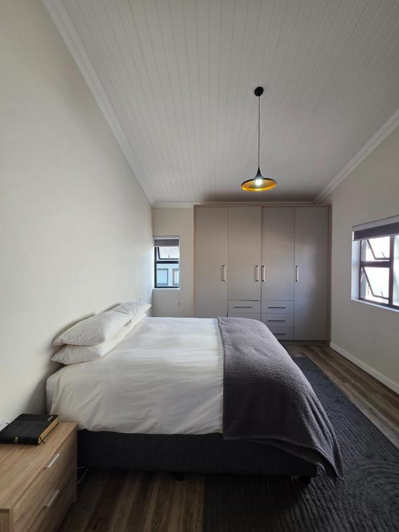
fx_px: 200
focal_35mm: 13
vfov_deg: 106.2
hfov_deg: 89.9
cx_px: 200
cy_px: 266
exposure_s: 1/100
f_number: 1.9
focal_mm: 2.2
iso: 80
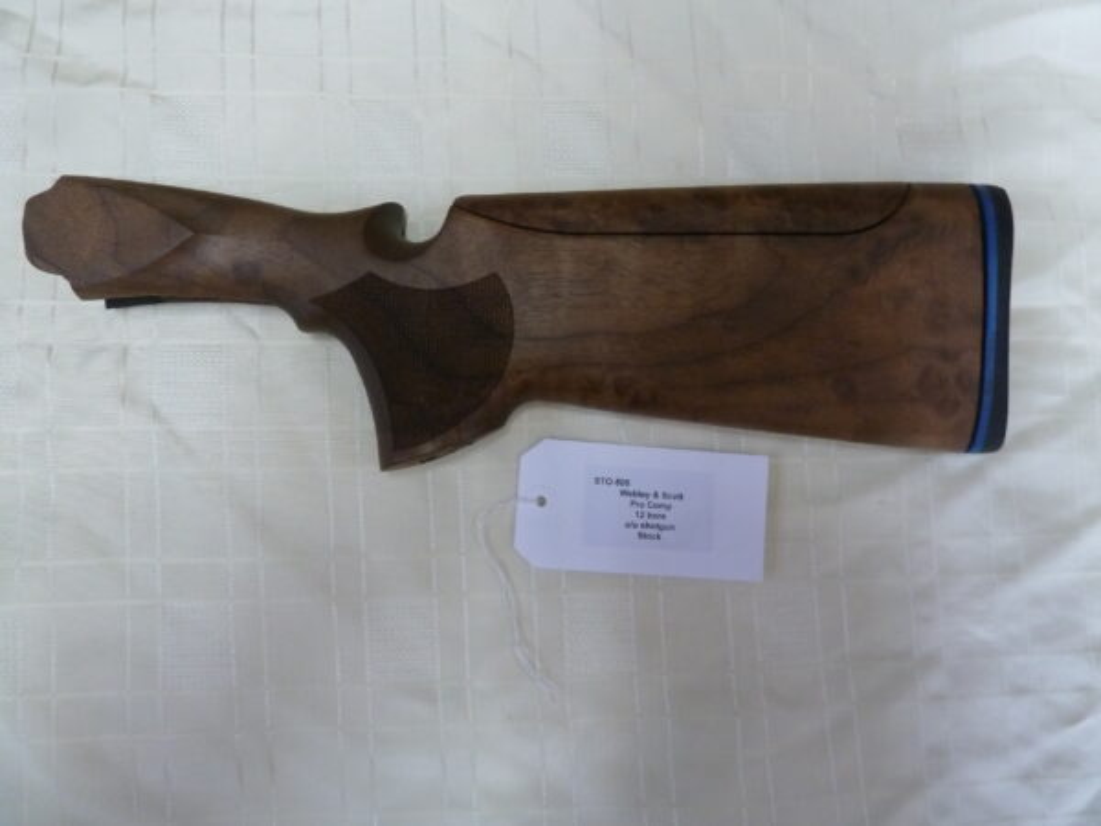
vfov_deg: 54.9
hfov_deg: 69.4
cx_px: 550
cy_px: 413
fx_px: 795
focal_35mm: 25
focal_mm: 4.1
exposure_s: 1/30
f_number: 3.3
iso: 320
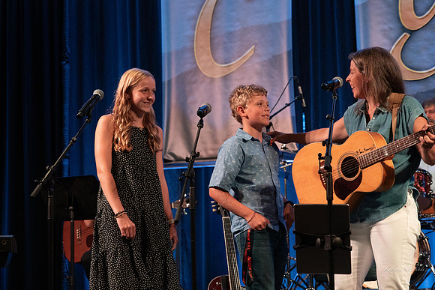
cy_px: 145
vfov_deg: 15.7
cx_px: 218
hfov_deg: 23.4
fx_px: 1051
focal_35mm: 87
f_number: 5.6
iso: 6400
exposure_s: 1/250
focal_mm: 87
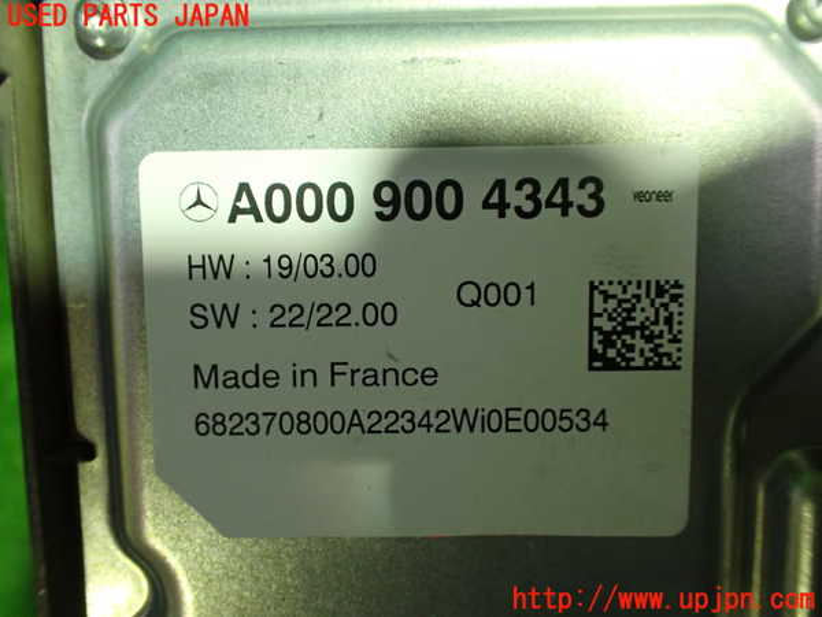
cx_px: 411
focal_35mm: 30
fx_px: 712
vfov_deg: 46.8
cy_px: 308
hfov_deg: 60.0
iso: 800
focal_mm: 5.4
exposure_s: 1/100
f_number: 2.3
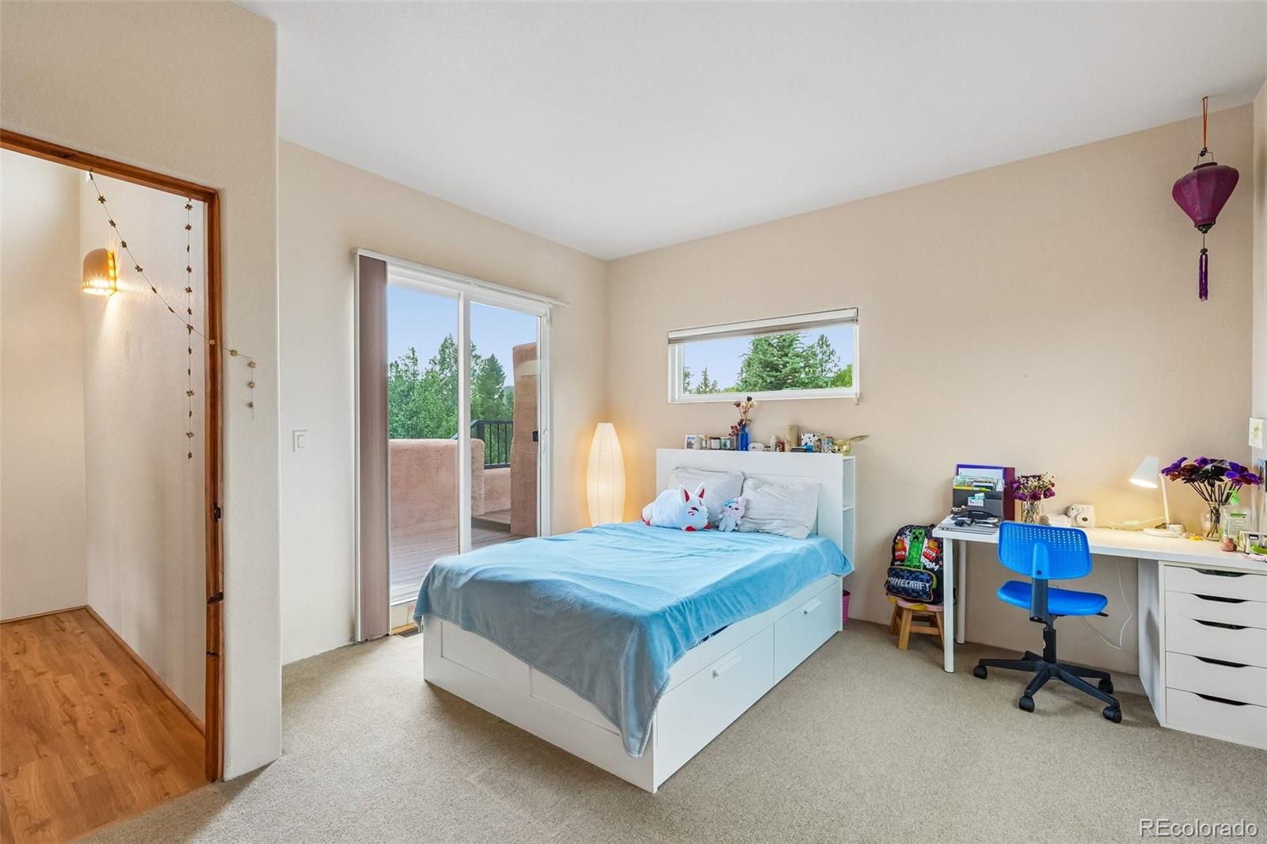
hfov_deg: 100.4
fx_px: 528
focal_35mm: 15
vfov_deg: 77.3
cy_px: 422
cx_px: 634
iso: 800
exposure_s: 1/4
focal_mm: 10
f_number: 8
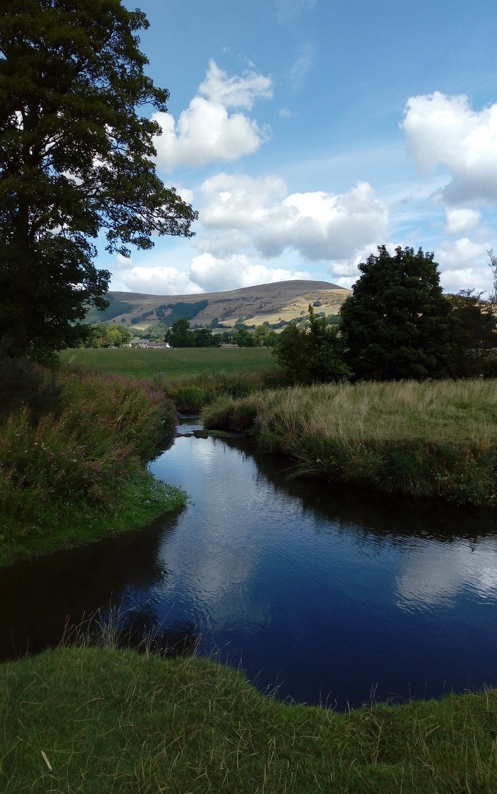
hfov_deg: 43.1
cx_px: 213
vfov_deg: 64.6
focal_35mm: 29
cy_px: 402
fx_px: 628
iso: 116
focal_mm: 3.5
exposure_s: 1/1595
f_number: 2
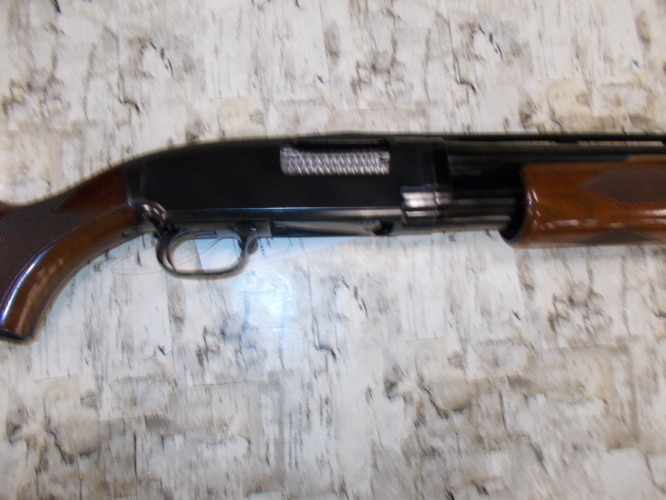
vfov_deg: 53.1
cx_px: 333
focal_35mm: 26
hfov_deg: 67.3
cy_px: 250
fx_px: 500
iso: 200
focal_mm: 4.6
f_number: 3.2
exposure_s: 1/25
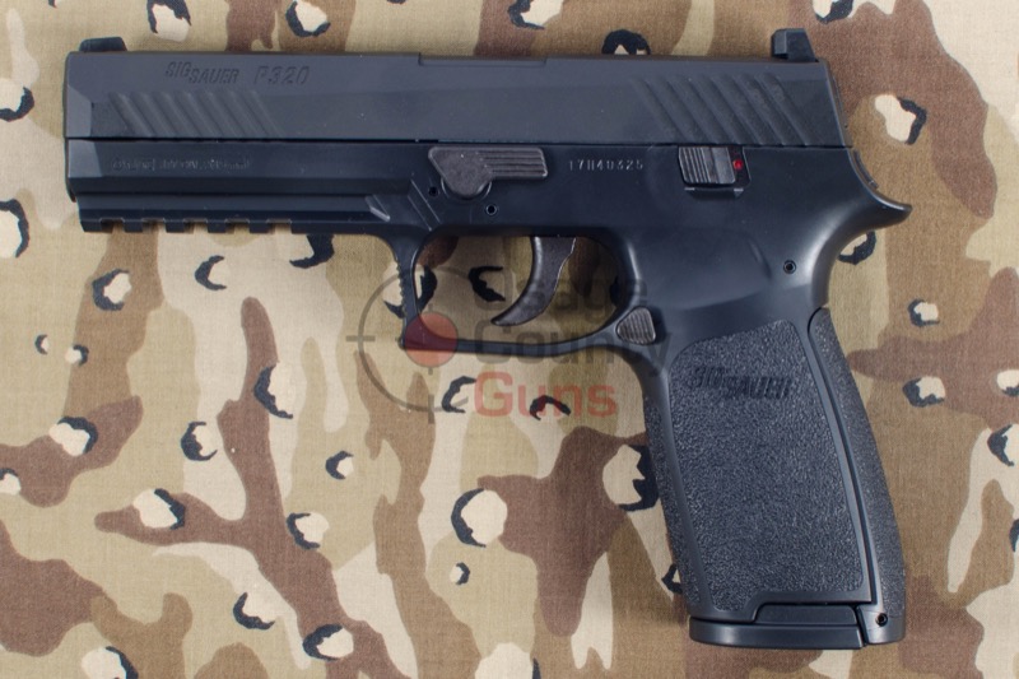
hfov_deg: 37.9
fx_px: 1486
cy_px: 340
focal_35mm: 52
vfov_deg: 25.7
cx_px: 510
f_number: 7.1
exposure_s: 1/200
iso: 200
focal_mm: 35
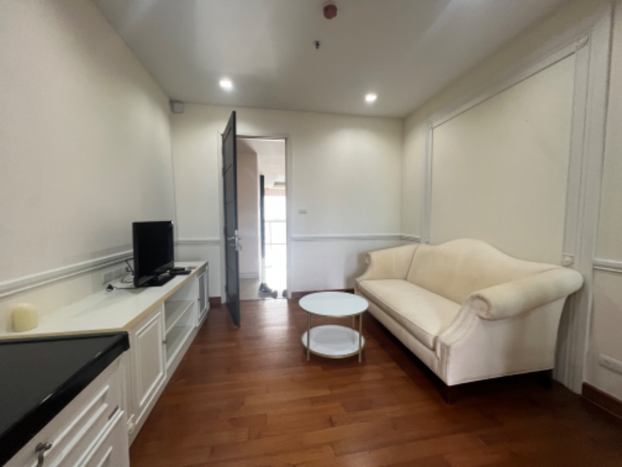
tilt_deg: -3.1
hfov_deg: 106.2
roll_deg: +0.0
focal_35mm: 13
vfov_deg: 89.9
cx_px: 311
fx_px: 234
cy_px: 234
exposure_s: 1/121
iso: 200
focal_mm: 1.57
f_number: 1.8
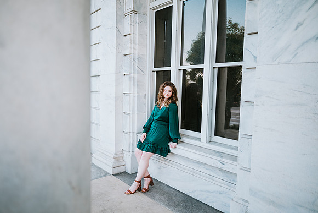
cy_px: 106
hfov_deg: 70.3
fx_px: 226
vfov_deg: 50.3
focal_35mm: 26
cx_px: 153
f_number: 2
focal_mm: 24
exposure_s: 1/160
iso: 100
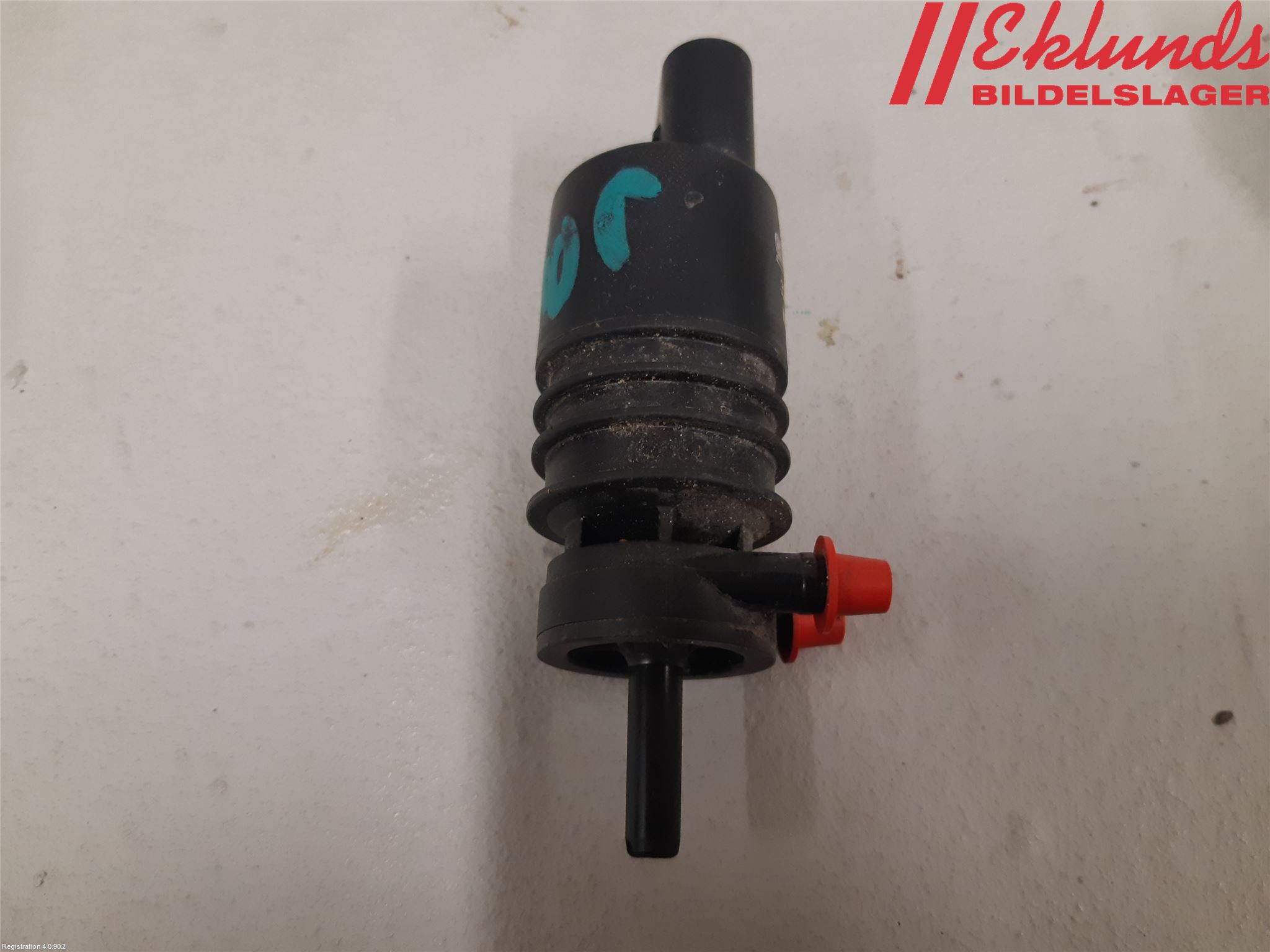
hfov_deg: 67.3
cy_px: 476
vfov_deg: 53.1
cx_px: 635
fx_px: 954
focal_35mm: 26
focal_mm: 3.93
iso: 160
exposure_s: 1/50
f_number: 1.7
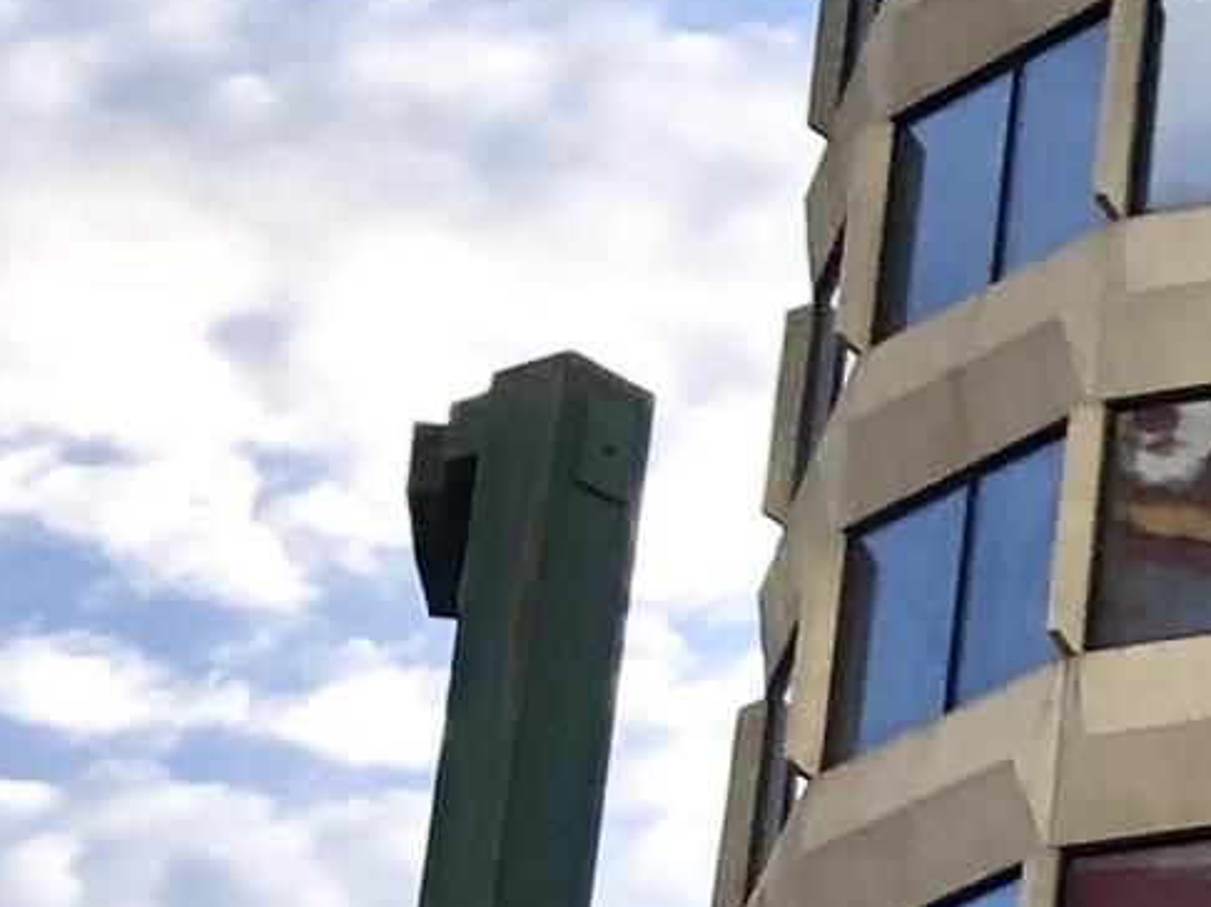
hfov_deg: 9.2
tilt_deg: +20.7
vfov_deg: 8.3
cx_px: 3498
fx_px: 6189
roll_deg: +3.4
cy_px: 1238
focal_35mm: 177
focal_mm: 4
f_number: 1.8
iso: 20
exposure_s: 1/640
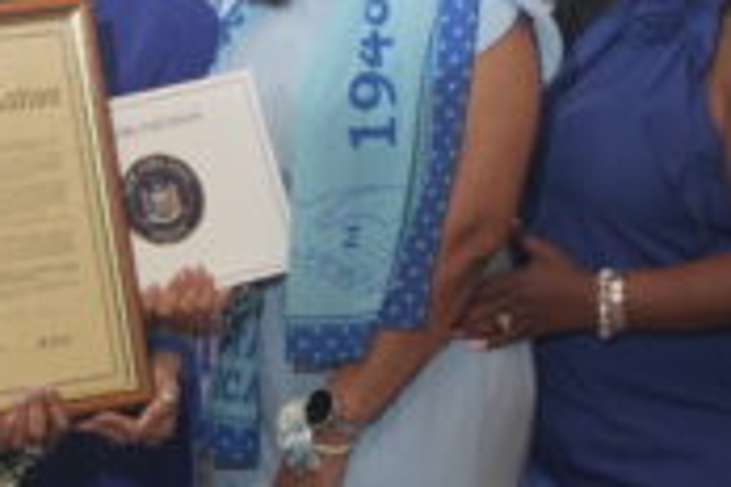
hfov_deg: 13.9
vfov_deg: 9.8
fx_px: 2835
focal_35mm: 140
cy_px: 84
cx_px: -323
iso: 1000
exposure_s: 1/125
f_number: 3.2
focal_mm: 31.6
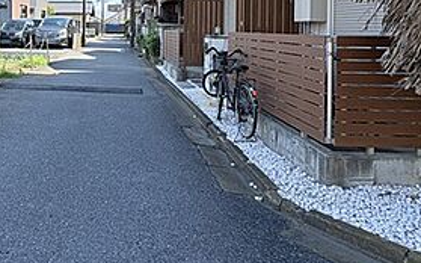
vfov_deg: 36.1
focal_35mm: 33
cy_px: 31
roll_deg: -0.9
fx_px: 378
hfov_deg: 55.2
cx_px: 101
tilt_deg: +0.4
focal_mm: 2.22
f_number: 2.2
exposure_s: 1/889
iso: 50
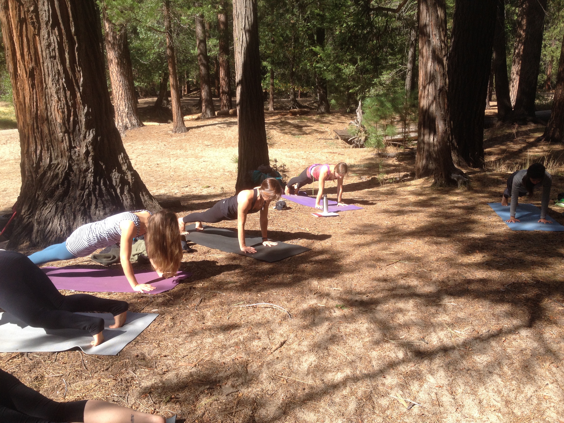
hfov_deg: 52.6
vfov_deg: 40.7
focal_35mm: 35
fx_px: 570
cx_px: 282
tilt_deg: -16.2
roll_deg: -1.6
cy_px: 212
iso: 50
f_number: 2.4
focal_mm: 4.28
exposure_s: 1/606
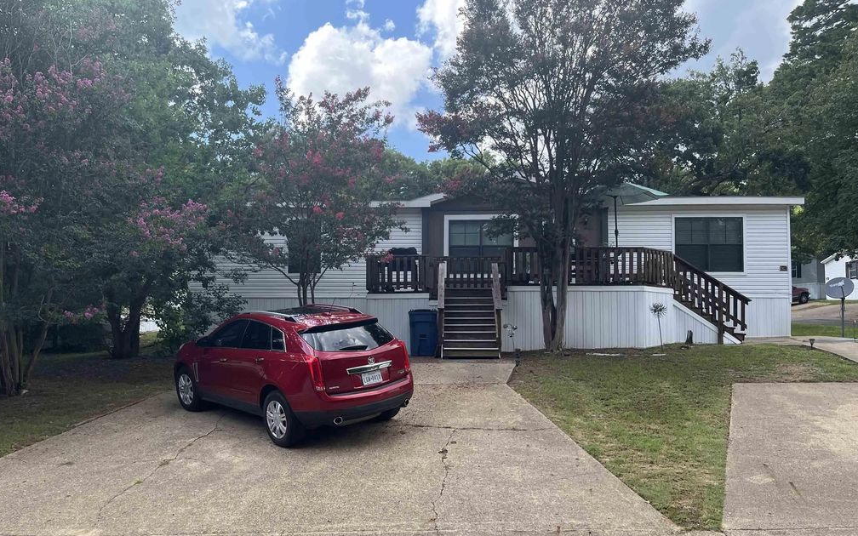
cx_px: 429
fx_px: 655
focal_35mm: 28
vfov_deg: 44.4
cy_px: 312
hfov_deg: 66.5
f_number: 1.6
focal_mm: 5.1
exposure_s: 1/935
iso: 50
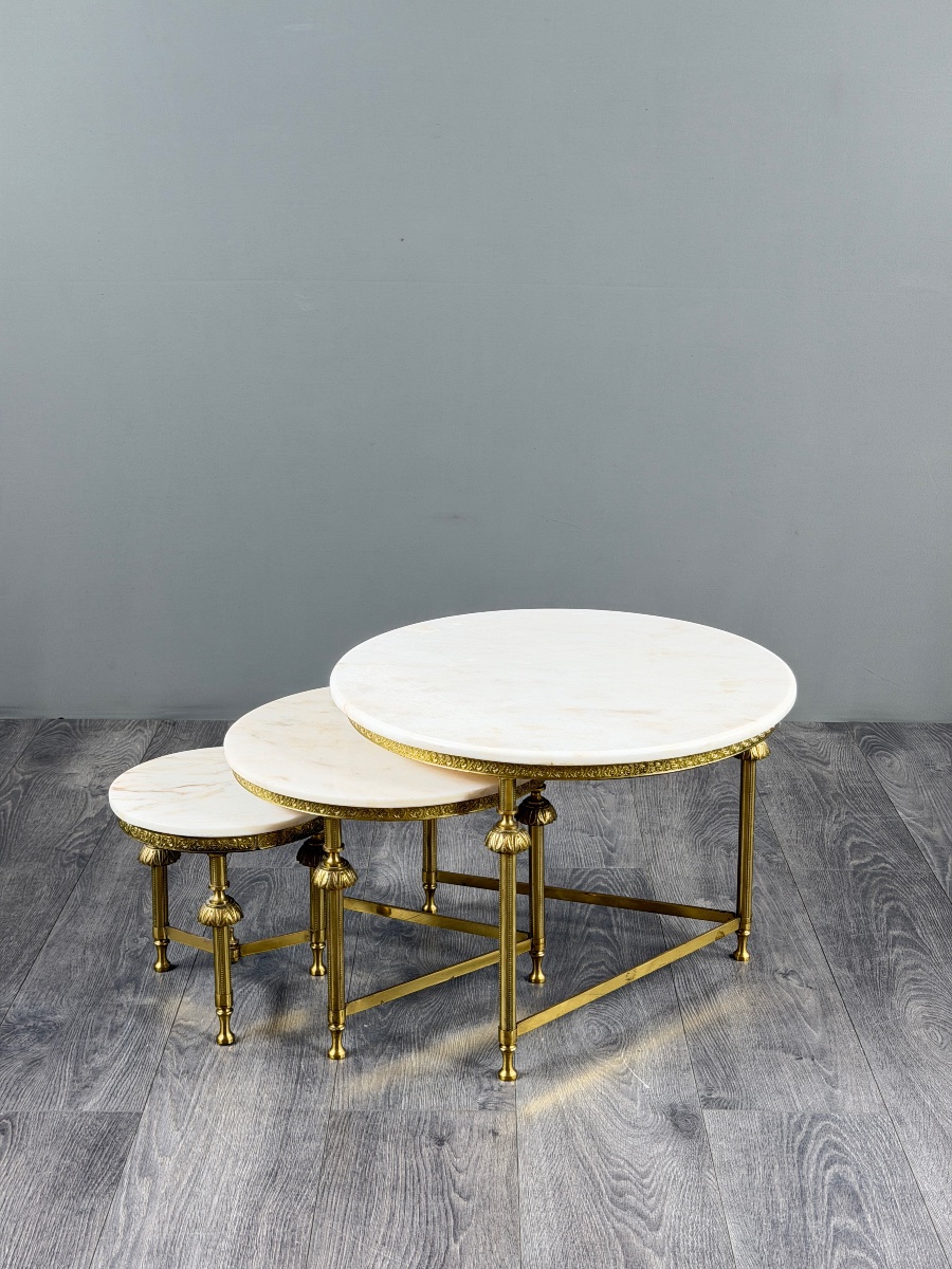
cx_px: 476
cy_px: 634
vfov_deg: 39.7
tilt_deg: -16.5
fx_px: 1760
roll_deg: -1.0
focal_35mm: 48
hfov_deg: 30.3
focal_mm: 6.76
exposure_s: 1/50
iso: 125
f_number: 1.78
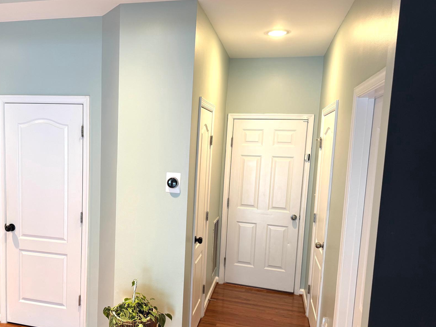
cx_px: 155
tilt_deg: -7.4
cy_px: 189
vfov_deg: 45.3
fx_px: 390
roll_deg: -1.8
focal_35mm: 31
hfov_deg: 57.4
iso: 125
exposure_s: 1/60
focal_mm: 6.76
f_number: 1.78
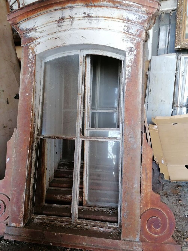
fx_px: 195
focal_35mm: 27
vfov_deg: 65.3
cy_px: 126
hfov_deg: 51.4
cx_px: 94
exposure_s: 1/100
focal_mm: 4.75
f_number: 1.8
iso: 500
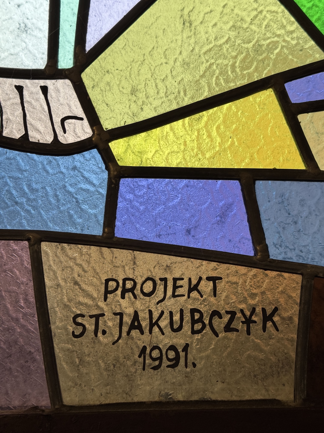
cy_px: 216
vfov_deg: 39.7
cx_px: 162
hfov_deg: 30.3
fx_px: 599
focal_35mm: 48
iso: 64
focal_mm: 6.76
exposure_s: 1/100
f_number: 1.78
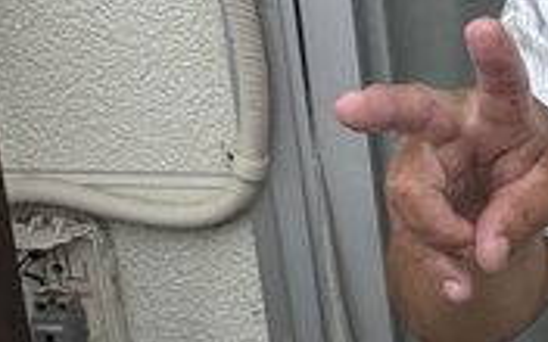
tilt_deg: -29.5
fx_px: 2001
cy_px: 504
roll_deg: -0.1
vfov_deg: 9.5
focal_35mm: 134
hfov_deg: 14.5
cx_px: 834
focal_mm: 5.96
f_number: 1.6
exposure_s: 1/1616
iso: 50
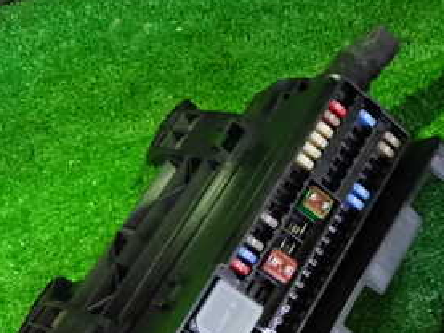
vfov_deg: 21.9
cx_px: 399
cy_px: 315
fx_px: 834
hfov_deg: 28.7
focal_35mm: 65
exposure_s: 1/40
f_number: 2.3
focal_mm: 5.4
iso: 2000
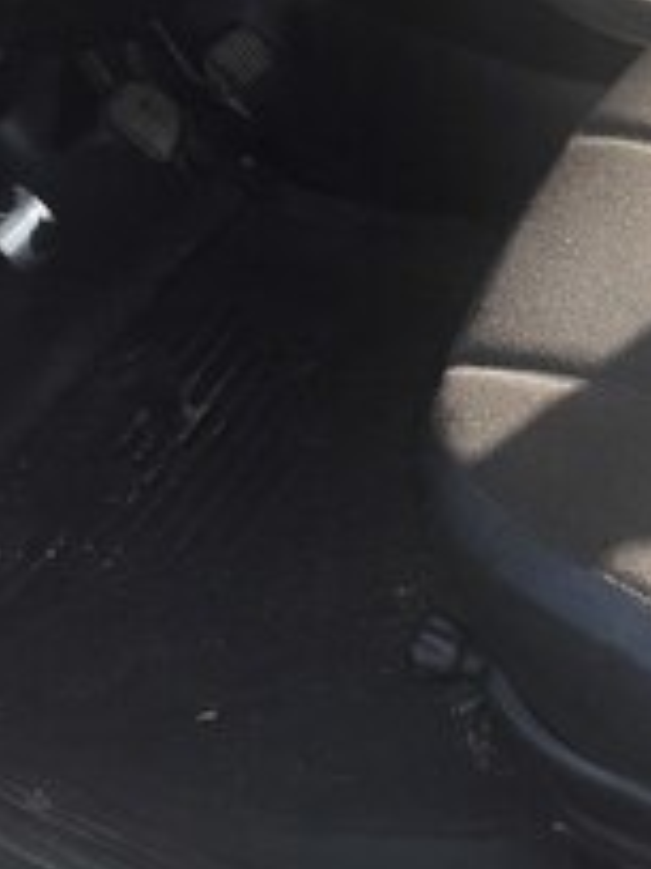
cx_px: 783
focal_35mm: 68
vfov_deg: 26.1
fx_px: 1705
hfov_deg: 20.2
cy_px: -111
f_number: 1.9
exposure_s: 1/100
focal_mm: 3.7
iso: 64
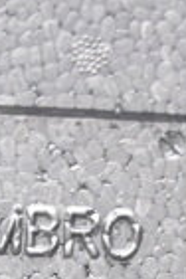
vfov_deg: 6.7
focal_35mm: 273
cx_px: 8
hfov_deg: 5.0
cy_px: 903
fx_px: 2116
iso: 500
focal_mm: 28
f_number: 4.2
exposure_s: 1/50
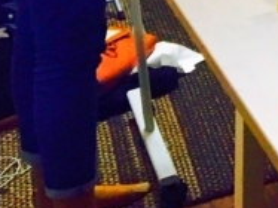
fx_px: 1276
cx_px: 679
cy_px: -306
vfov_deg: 8.5
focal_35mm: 159
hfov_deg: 10.6
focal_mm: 4.15
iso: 200
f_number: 2.2
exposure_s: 1/30
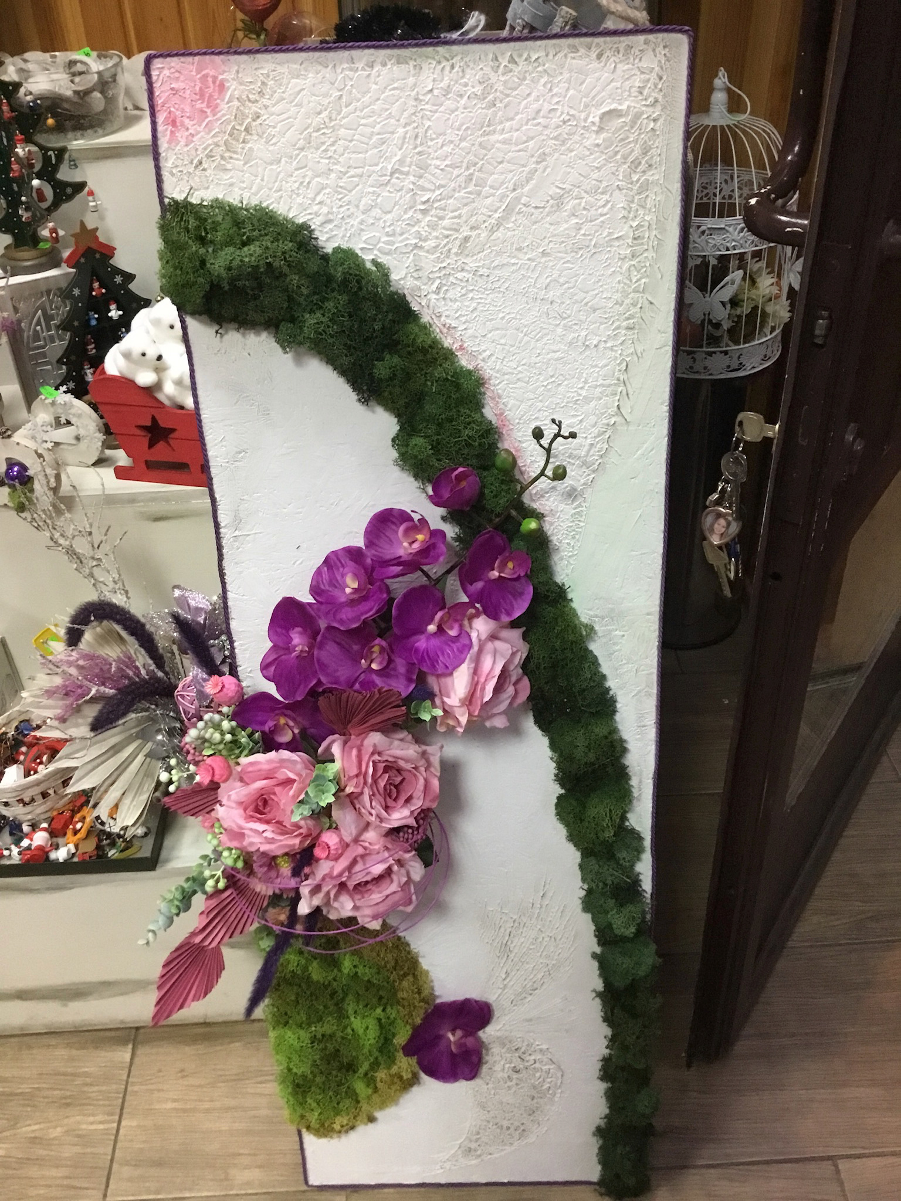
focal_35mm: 31
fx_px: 1076
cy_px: 600
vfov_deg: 58.4
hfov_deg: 45.4
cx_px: 450
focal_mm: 3.3
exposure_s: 1/25
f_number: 2.4
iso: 200
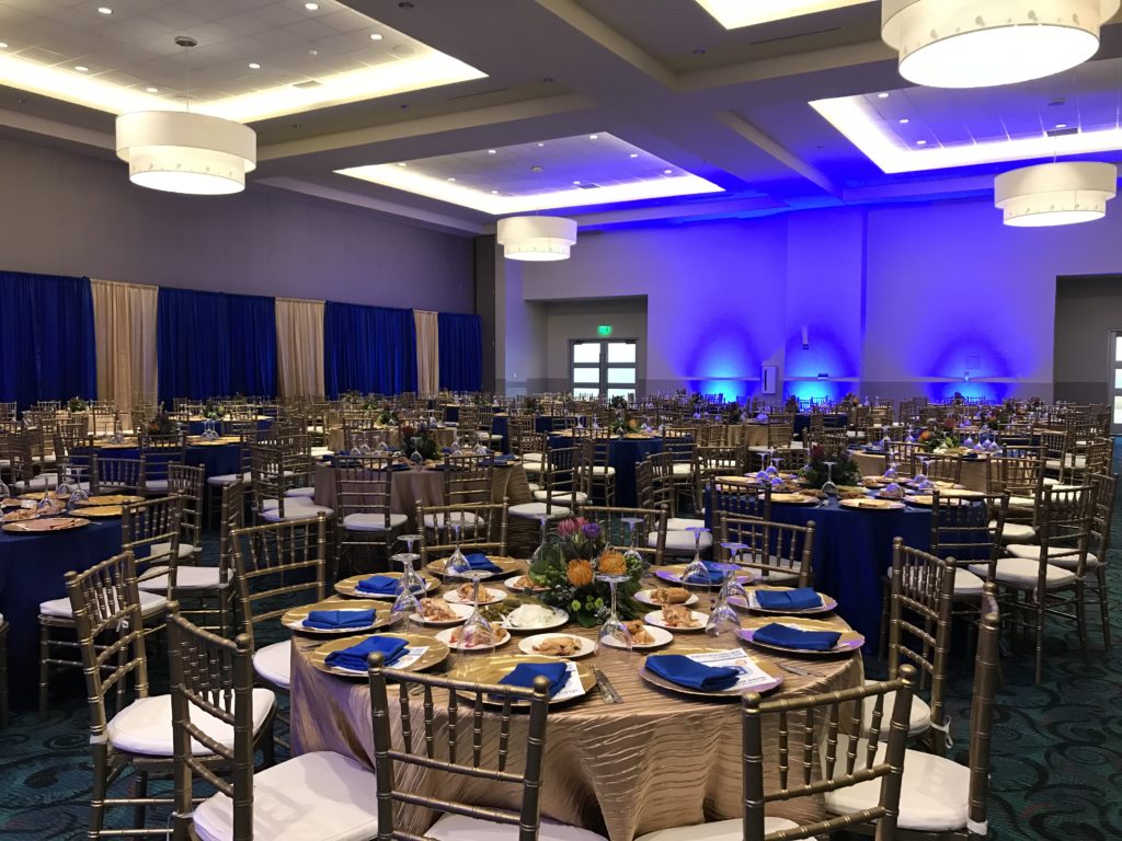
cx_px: 561
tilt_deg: -2.1
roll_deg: +1.5
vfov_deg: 49.7
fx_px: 908
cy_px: 420
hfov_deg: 63.4
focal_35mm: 28
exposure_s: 1/15
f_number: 1.8
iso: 64
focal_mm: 3.99
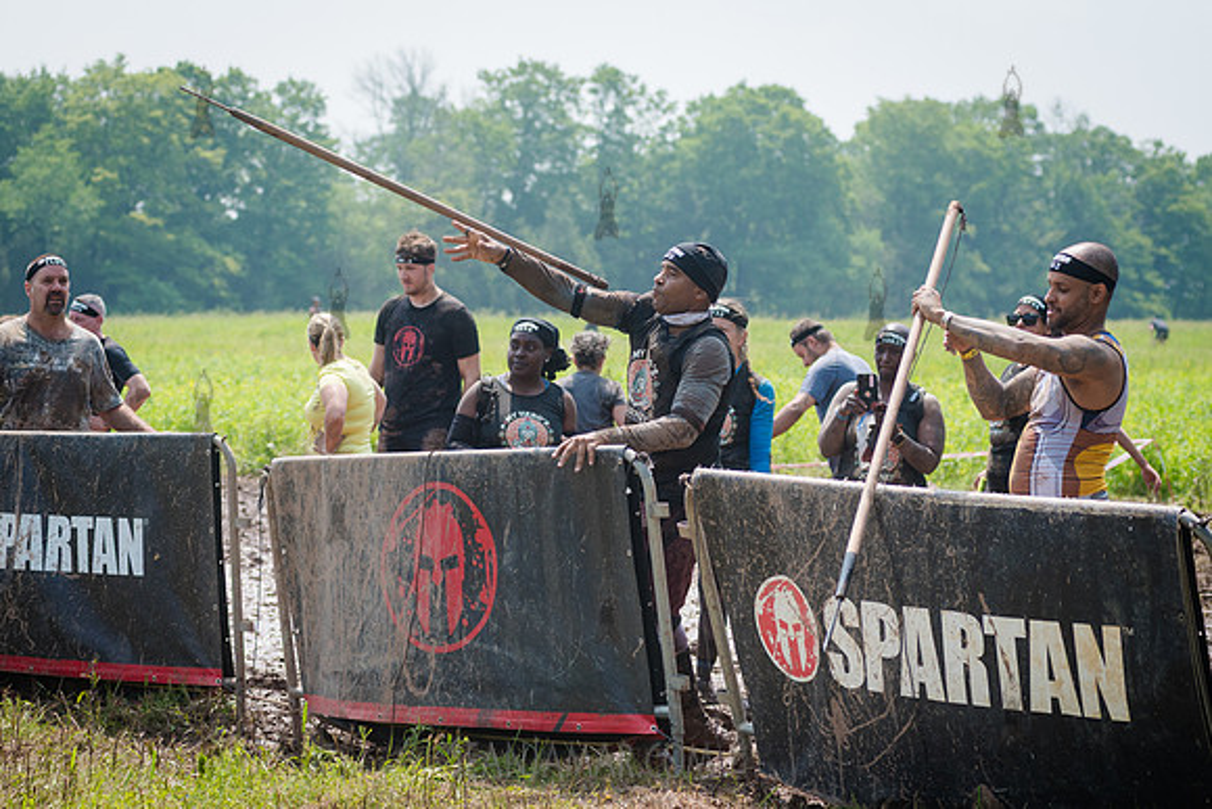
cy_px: 404
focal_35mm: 95
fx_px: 3207
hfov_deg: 21.4
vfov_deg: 14.4
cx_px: 606
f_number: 4
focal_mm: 80
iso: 400
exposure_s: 1/2500
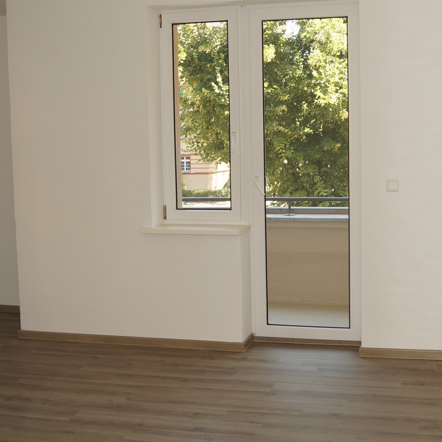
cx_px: 264
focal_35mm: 51
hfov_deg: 33.3
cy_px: 188
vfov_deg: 33.3
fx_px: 737
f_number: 4
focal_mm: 18
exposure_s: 1/60
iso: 100
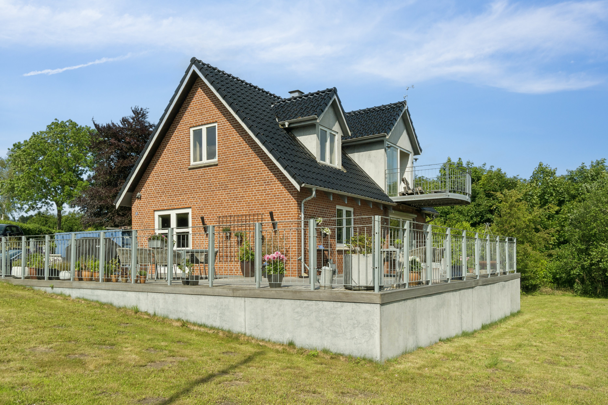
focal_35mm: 27
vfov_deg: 47.9
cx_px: 304
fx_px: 456
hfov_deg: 67.4
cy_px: 202
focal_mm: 18
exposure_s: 1/1000
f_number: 9
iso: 200
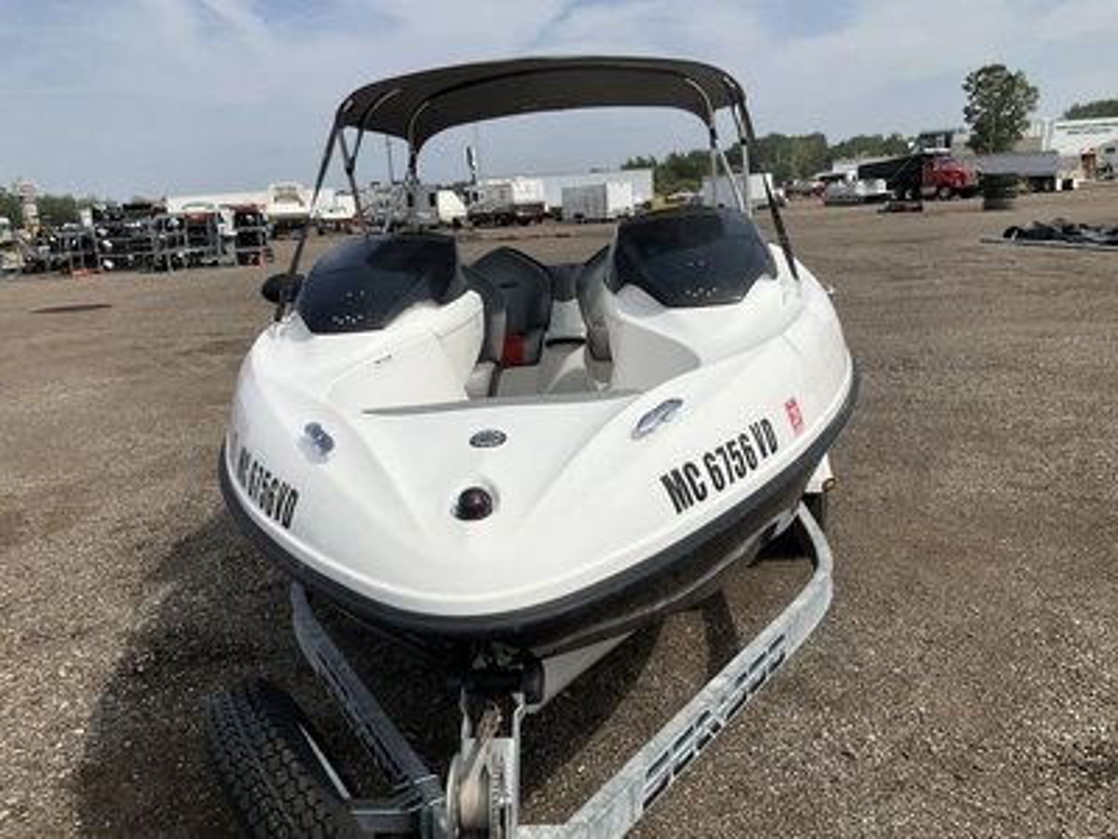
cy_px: 420
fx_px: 937
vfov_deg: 48.2
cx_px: 559
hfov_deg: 61.7
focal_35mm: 29
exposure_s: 1/3788
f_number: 1.8
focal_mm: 3
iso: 25
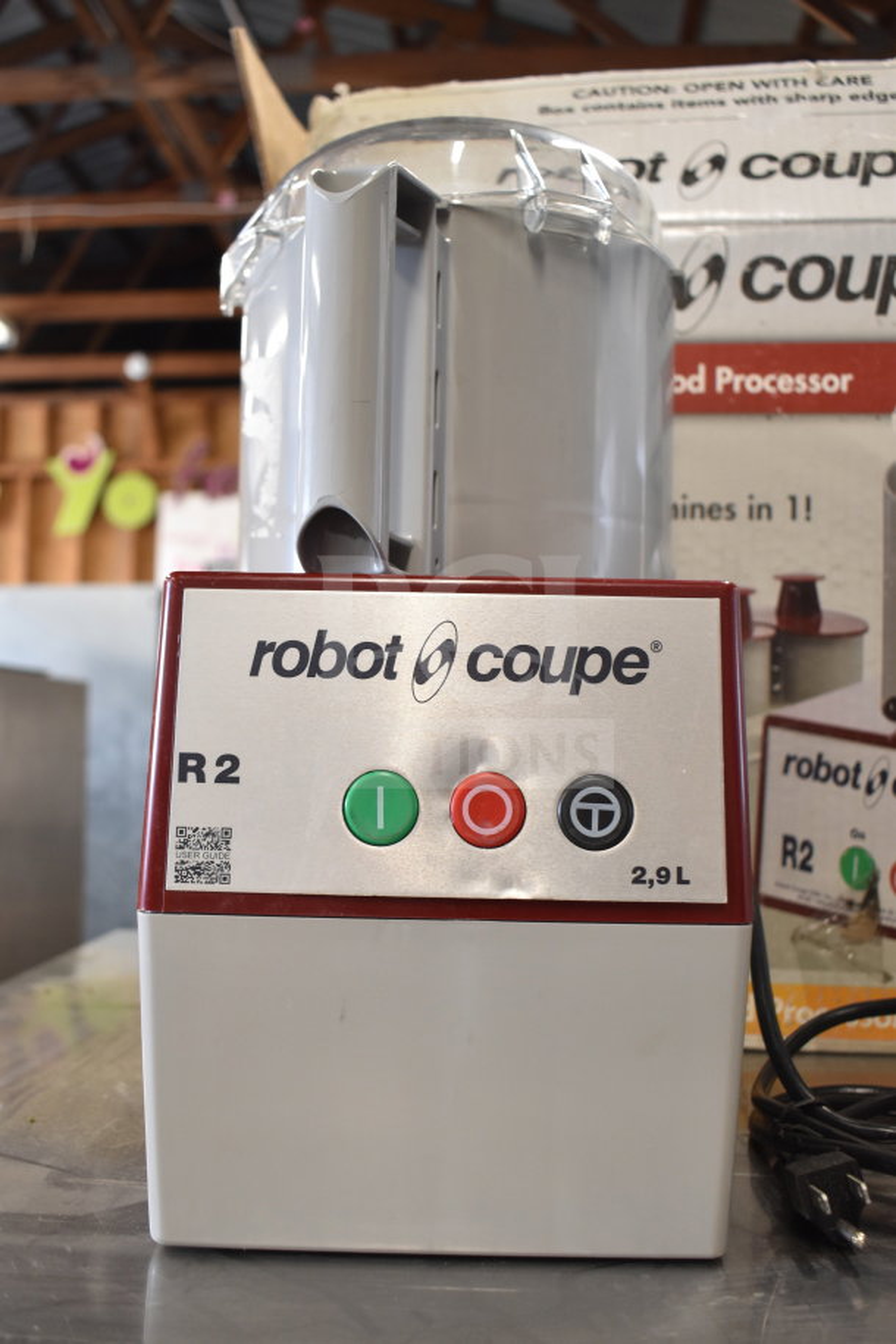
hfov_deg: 40.0
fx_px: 1232
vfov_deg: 57.2
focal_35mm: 33
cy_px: 672
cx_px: 448
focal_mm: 22
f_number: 3.8
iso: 800
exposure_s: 1/40
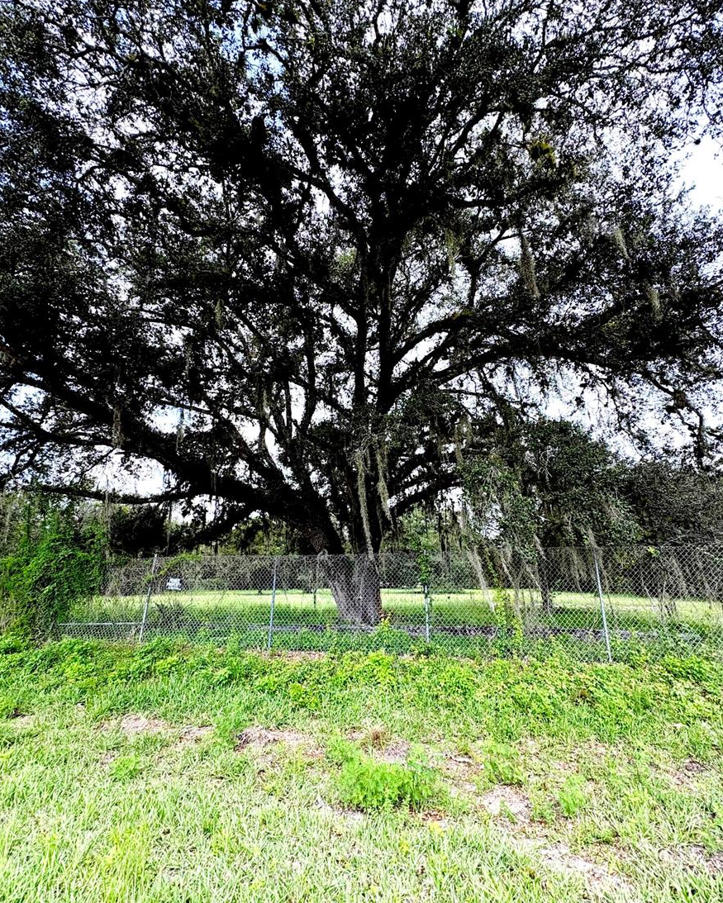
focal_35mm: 15
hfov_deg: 84.1
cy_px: 461
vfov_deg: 96.8
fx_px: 401
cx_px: 356
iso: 64
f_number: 2.2
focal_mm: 2.22
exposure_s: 1/435
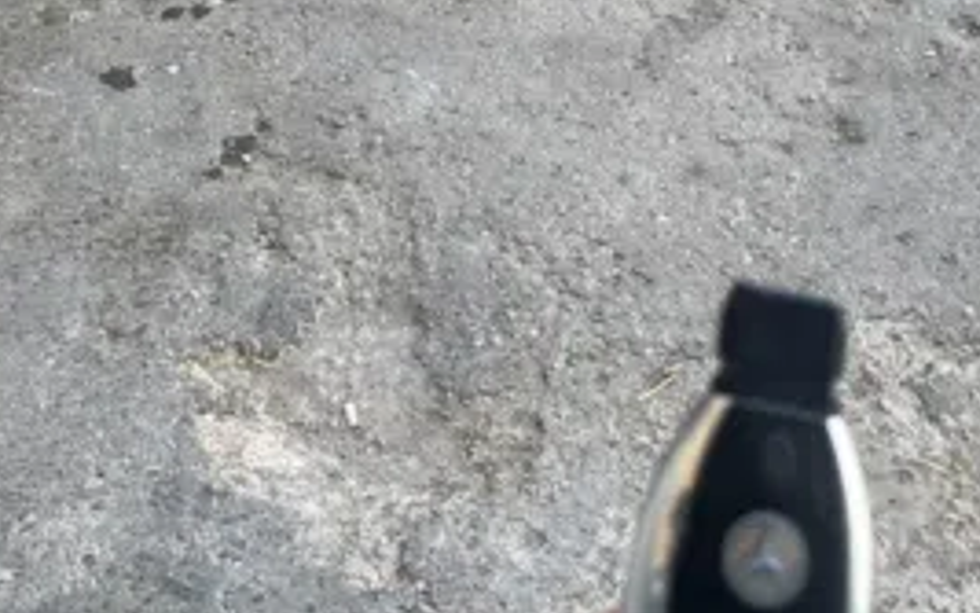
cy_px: -162
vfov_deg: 18.5
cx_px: 415
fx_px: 1763
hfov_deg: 31.0
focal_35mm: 66
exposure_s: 1/282
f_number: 1.6
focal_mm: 4.2
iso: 32
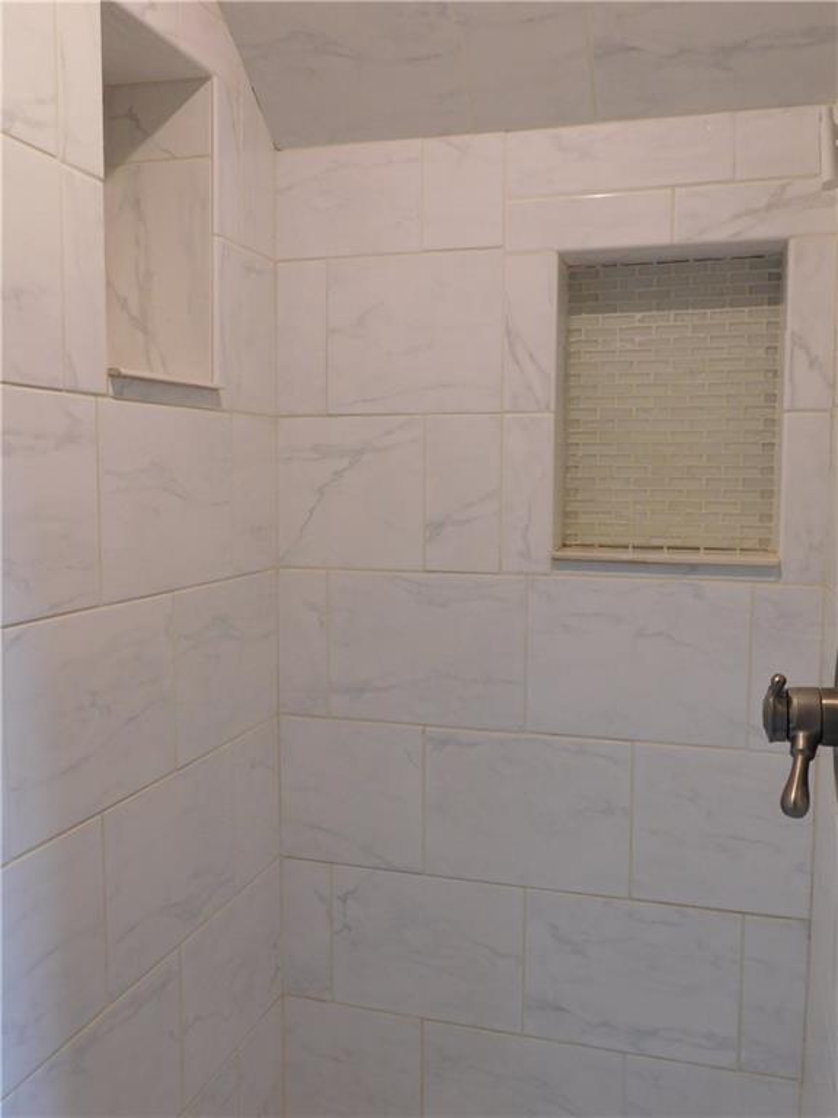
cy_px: 559
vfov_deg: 60.0
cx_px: 419
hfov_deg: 46.8
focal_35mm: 30
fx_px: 968
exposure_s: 1/30
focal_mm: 5.3
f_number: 3.2
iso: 125
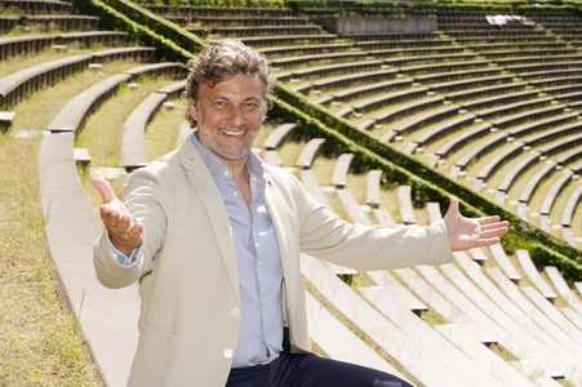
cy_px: 194
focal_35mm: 67
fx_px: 1082
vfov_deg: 20.3
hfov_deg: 30.1
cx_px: 291
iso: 100
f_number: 7.1
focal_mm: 67
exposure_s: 1/200
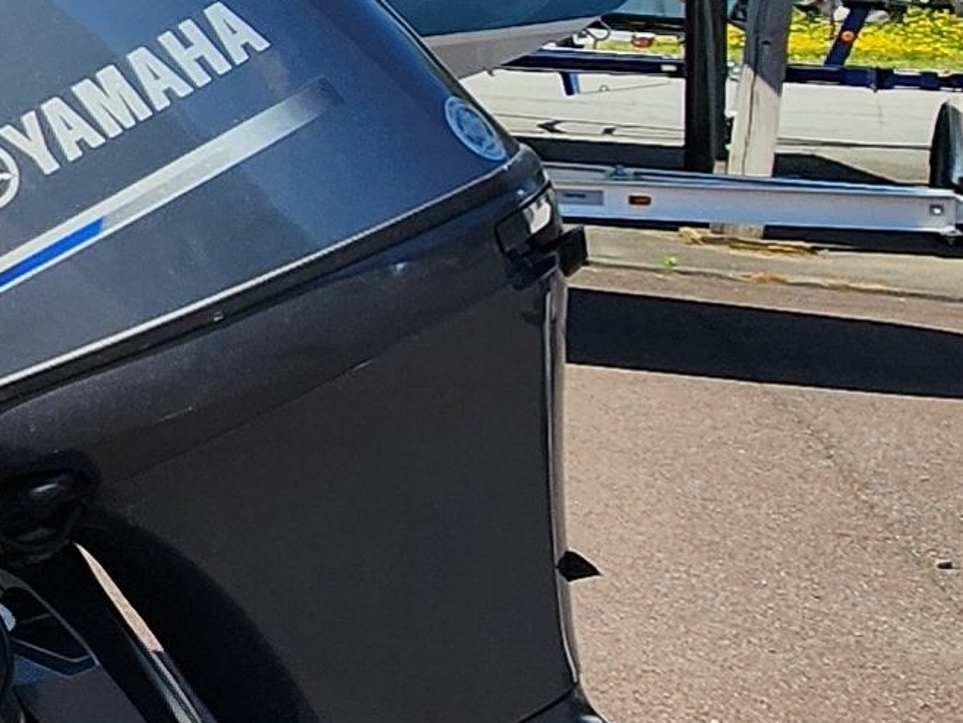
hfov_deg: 15.7
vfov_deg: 18.1
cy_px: -48
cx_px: -1232
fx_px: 2199
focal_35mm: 79
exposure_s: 1/1542
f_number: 2.2
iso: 50
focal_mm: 2.2
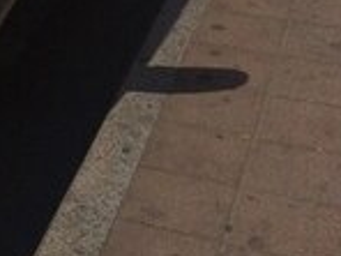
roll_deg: -1.1
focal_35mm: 129
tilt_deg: -19.9
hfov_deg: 14.0
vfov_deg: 10.9
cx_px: -223
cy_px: -158
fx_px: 1271
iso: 40
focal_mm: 4.15
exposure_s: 1/10309
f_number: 2.2
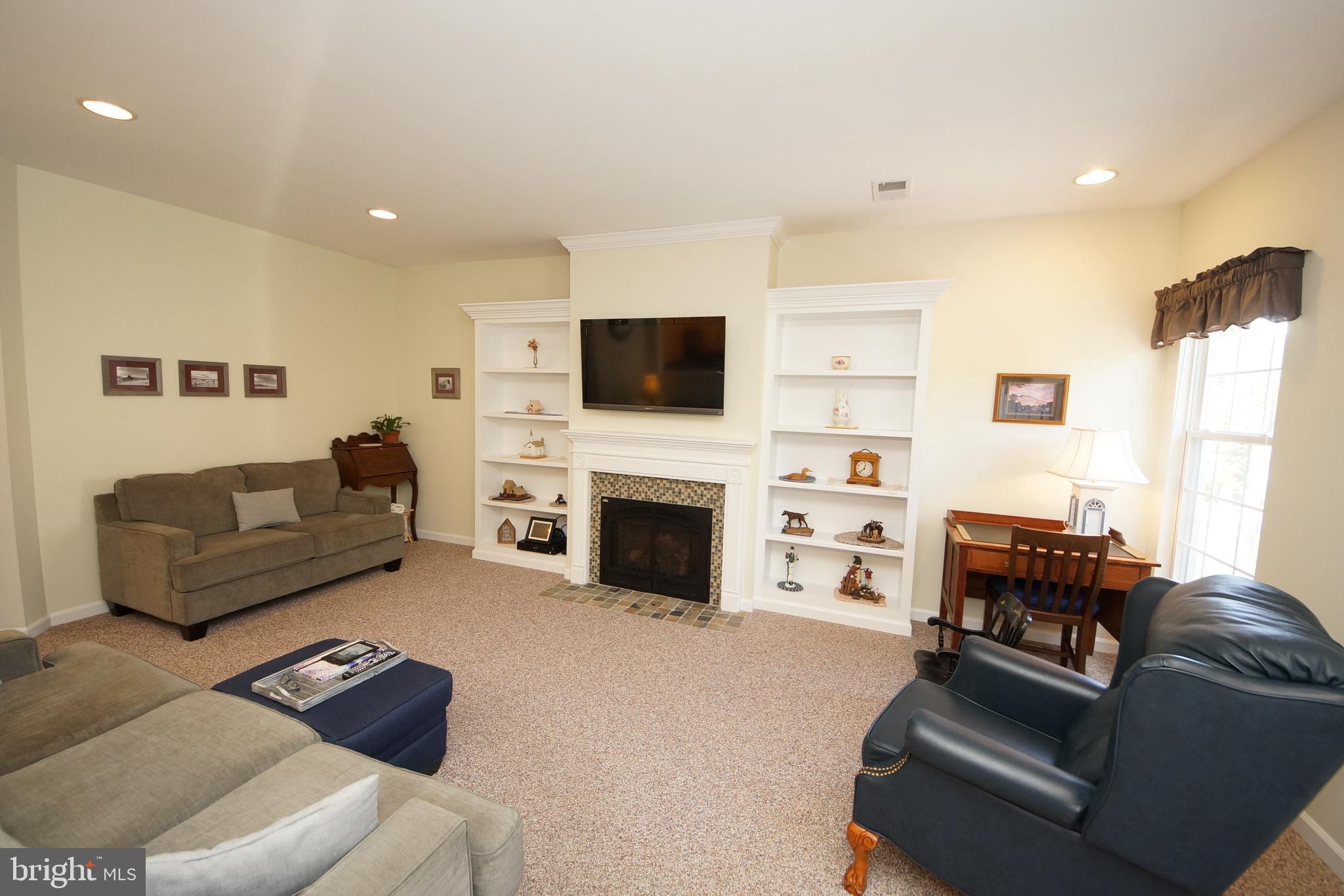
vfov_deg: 90.0
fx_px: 448
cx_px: 672
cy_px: 448
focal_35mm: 12
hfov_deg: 112.6
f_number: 4.5
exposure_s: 1/60
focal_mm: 8
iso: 800
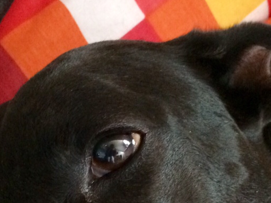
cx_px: 91
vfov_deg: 15.1
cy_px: 268
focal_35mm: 93
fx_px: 728
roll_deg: -3.8
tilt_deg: -31.5
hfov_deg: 21.0
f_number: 2.2
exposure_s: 1/17
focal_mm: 4.15
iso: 400
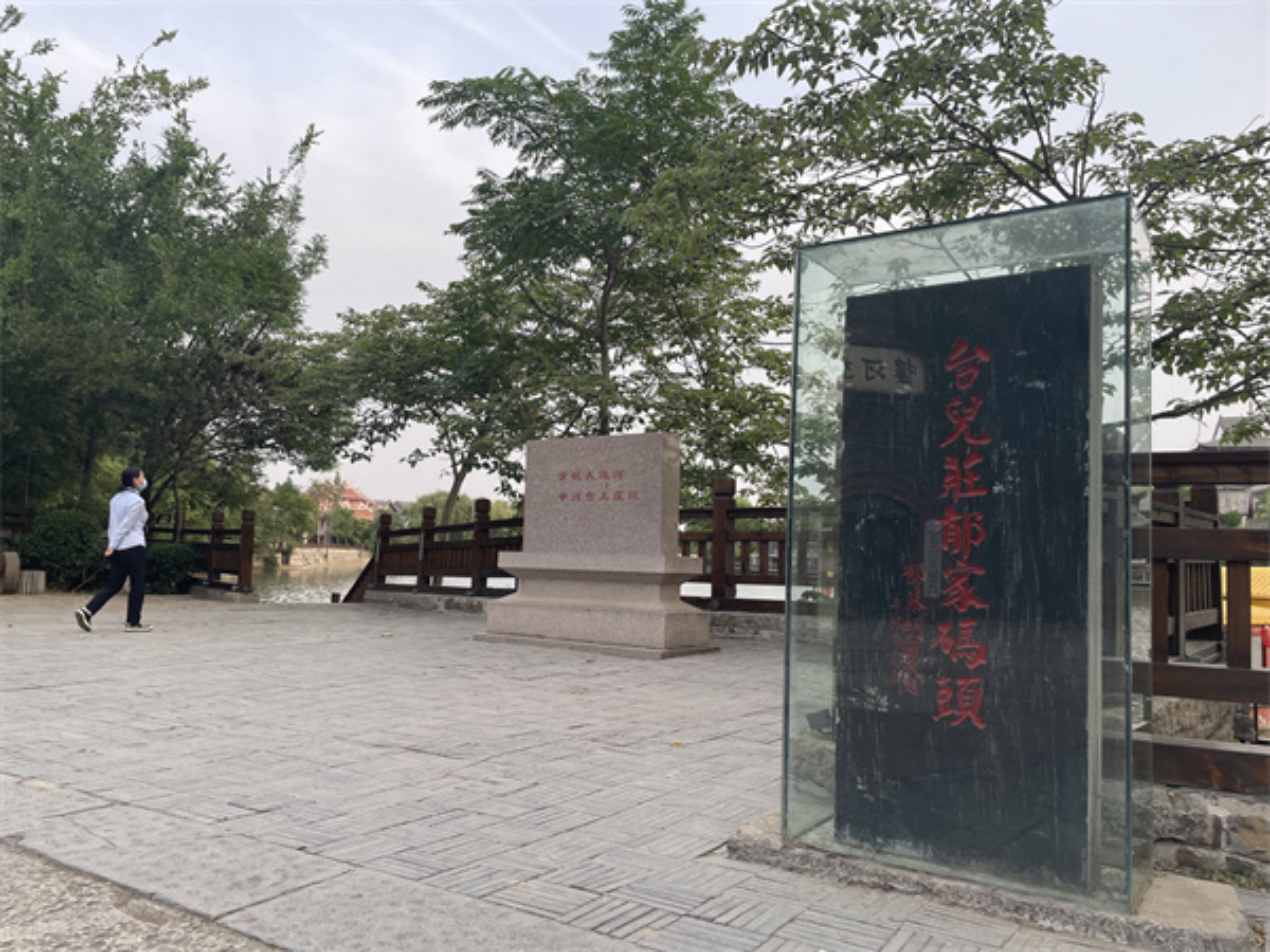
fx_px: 954
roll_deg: -1.2
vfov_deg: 53.1
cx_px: 635
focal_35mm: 26
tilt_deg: +3.4
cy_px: 476
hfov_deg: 67.3
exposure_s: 1/165
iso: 32
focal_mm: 4.2
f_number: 1.6
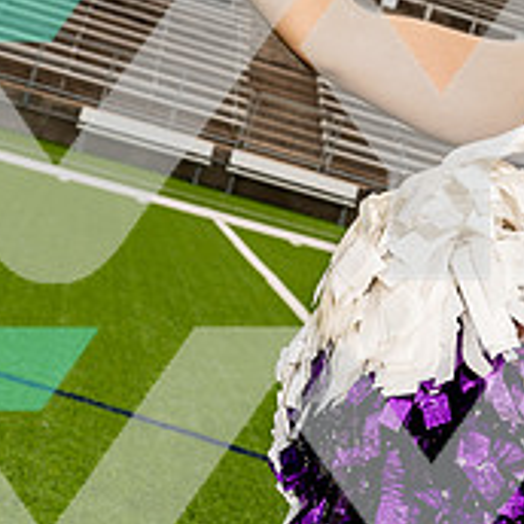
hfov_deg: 15.6
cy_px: 120
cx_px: 567
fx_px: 1867
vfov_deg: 15.9
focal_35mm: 109
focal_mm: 38
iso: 100
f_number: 7.1
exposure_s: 1/250
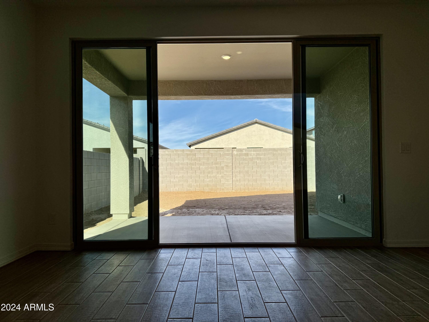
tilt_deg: +1.0
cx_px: 214
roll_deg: +0.6
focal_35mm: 24
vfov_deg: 56.8
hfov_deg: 71.6
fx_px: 297
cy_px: 161
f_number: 1.78
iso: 80
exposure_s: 1/2611
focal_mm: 6.76
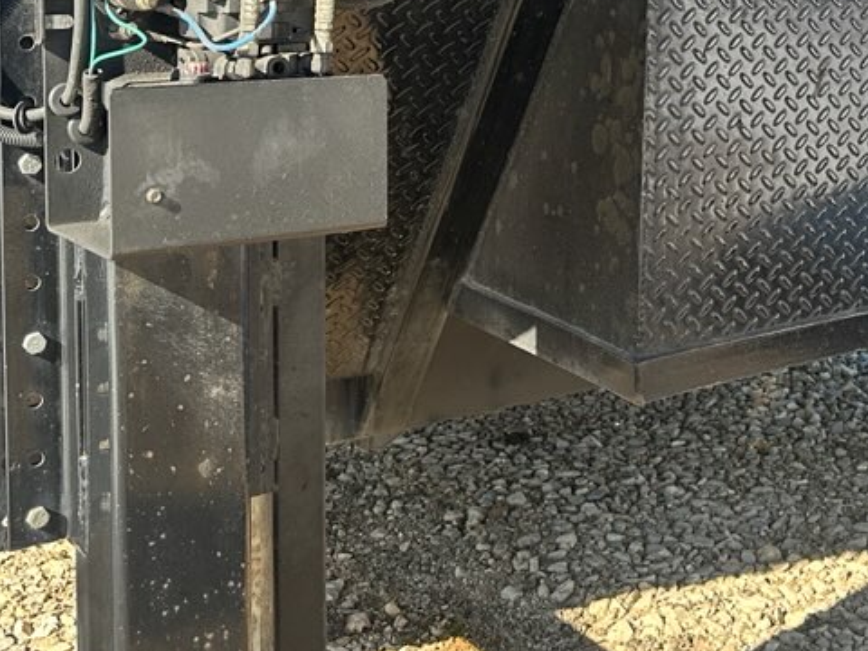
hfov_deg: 28.5
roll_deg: -1.2
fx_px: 1605
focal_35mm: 64
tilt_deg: -6.2
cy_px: 29
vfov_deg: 22.2
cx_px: 861
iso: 80
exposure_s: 1/762
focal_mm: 6.86
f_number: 1.78
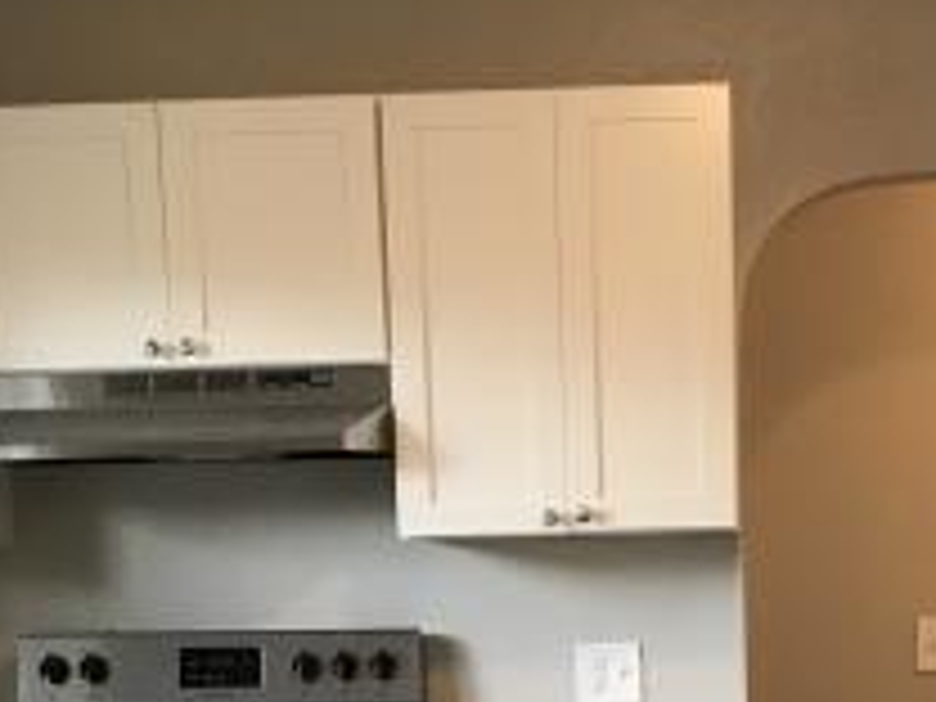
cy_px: 886
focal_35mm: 86
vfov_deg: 16.3
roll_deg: +2.3
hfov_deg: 22.6
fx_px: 2325
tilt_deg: -7.6
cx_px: 698
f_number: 1.8
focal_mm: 3.99
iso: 40
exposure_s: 1/30
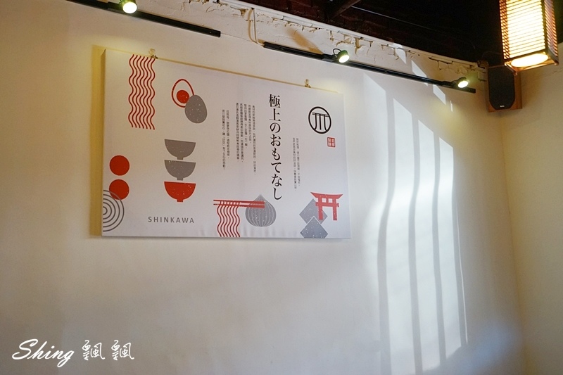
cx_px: 282
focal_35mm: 35
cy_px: 188
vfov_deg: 37.8
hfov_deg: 54.4
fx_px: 547
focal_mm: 35
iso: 1250
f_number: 4
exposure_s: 1/250
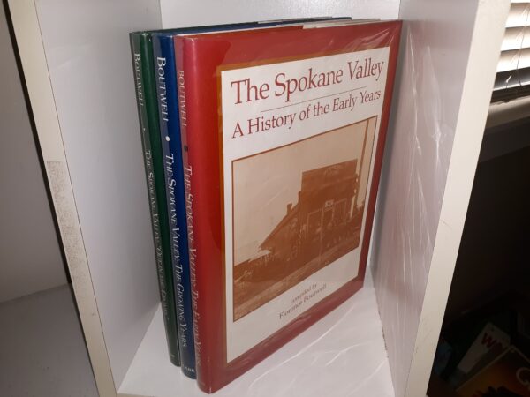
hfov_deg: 63.4
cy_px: 198
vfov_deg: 49.7
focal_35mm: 28
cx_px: 265
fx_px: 429
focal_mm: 3.7
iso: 50
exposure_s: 1/120
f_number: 1.7
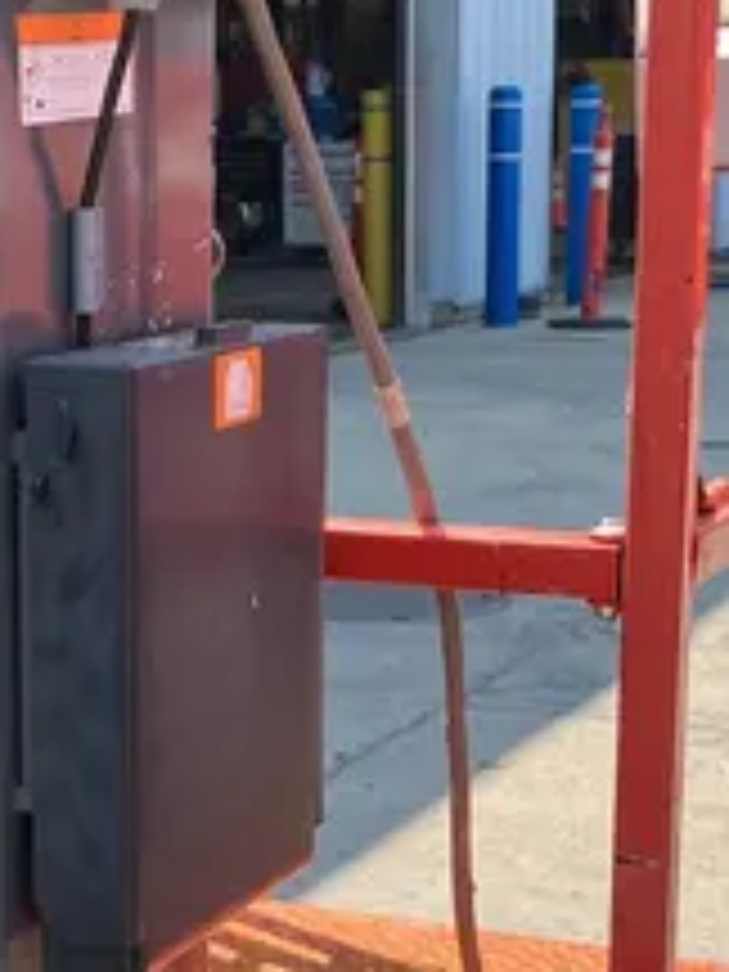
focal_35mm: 95
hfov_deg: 15.4
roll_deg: +0.7
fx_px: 2668
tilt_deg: -8.0
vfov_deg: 20.6
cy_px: 610
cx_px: 81
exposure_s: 1/585
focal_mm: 3.99
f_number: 1.8
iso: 32
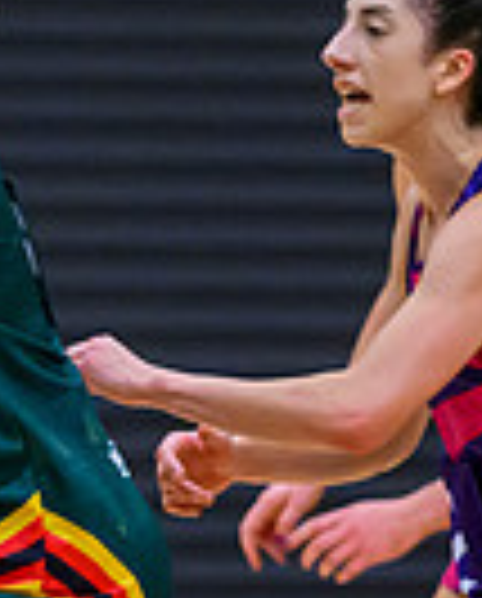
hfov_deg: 1.4
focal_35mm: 1135
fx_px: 20170
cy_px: 796
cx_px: -1080
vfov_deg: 1.7
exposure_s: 1/1000
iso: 5000
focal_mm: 200
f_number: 3.5
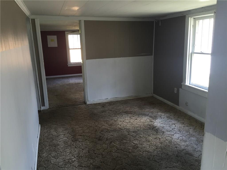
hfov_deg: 61.7
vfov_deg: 48.2
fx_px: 190
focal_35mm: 29
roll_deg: +1.6
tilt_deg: -14.0
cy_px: 85
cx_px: 114
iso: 32
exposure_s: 1/30
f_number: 2.2
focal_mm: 4.15
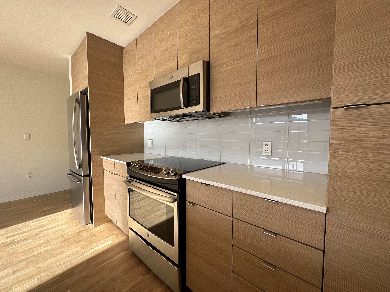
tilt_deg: -4.5
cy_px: 146
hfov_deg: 102.1
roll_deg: -0.4
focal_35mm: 14
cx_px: 195
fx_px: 158
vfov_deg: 85.7
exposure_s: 1/196
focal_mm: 2.22
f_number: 2.2
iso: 40
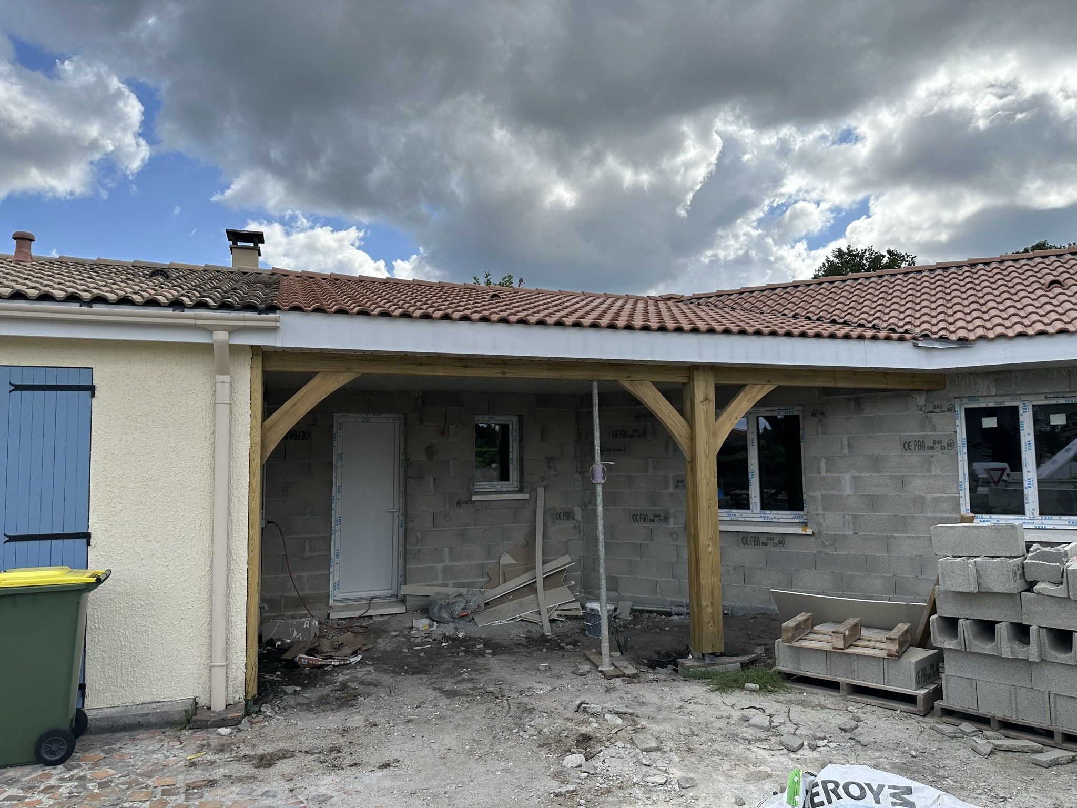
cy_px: 404
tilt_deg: +3.5
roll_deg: +1.2
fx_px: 747
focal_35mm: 24
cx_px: 538
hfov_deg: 71.6
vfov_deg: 56.8
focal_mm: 6.86
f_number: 1.78
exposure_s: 1/4348
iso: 80
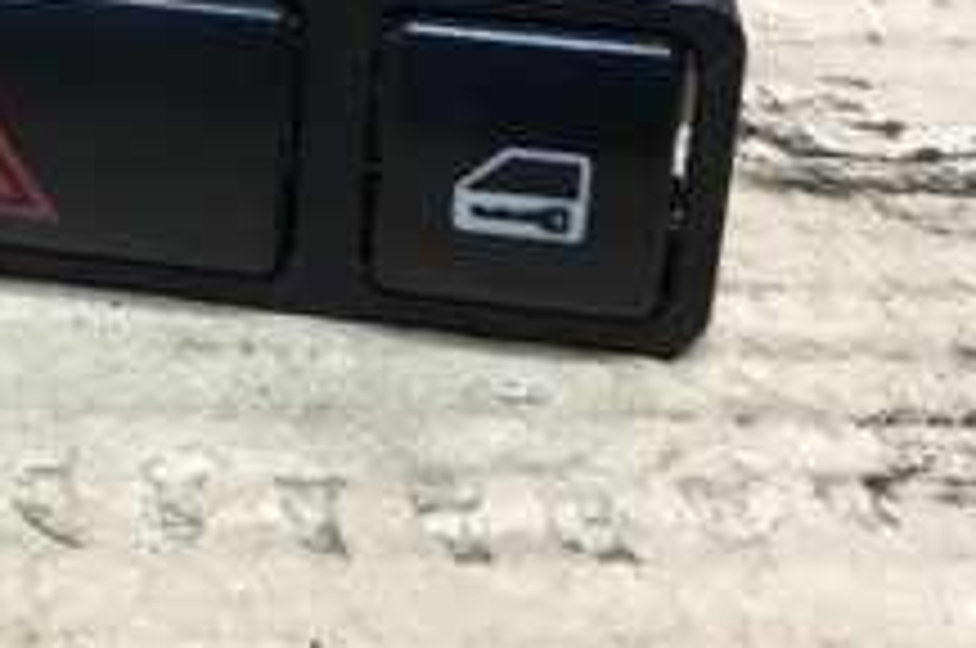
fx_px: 2409
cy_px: -169
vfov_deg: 14.7
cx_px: -13
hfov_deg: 22.0
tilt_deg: -23.4
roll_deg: -0.1
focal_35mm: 89
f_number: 2.2
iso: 64
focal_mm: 4.15
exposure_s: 1/33
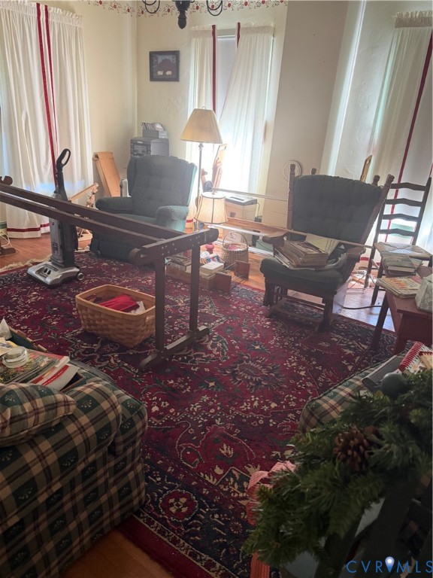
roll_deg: -4.7
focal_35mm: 24
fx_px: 400
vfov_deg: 71.6
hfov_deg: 56.8
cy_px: 289
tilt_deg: -23.7
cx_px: 216
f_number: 1.78
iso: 400
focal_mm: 6.76
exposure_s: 1/60
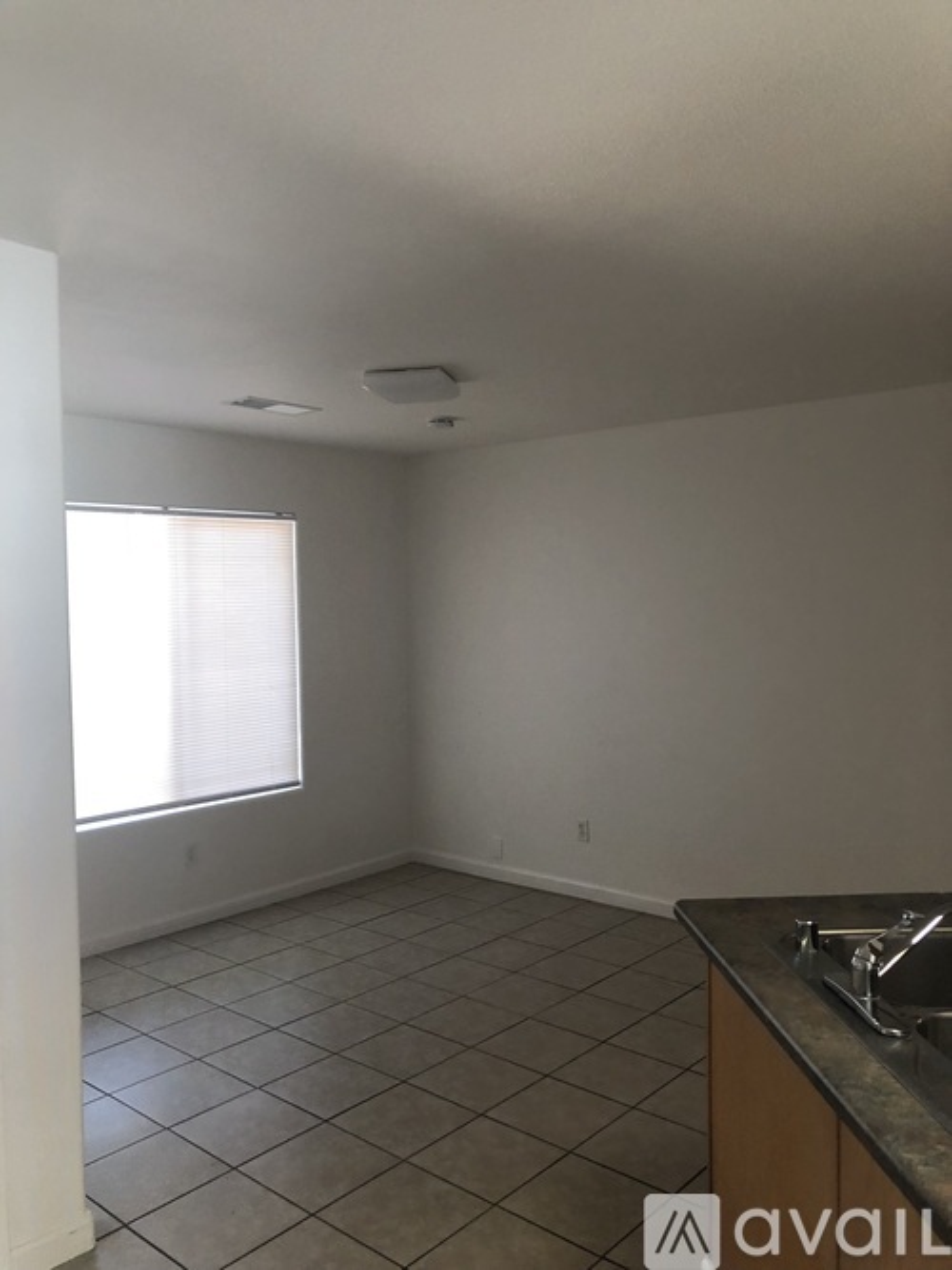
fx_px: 1027
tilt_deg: +3.3
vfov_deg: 63.5
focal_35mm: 28
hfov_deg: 49.7
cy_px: 635
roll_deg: +4.5
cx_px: 476
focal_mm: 3.99
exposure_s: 1/15
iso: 50
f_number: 1.8
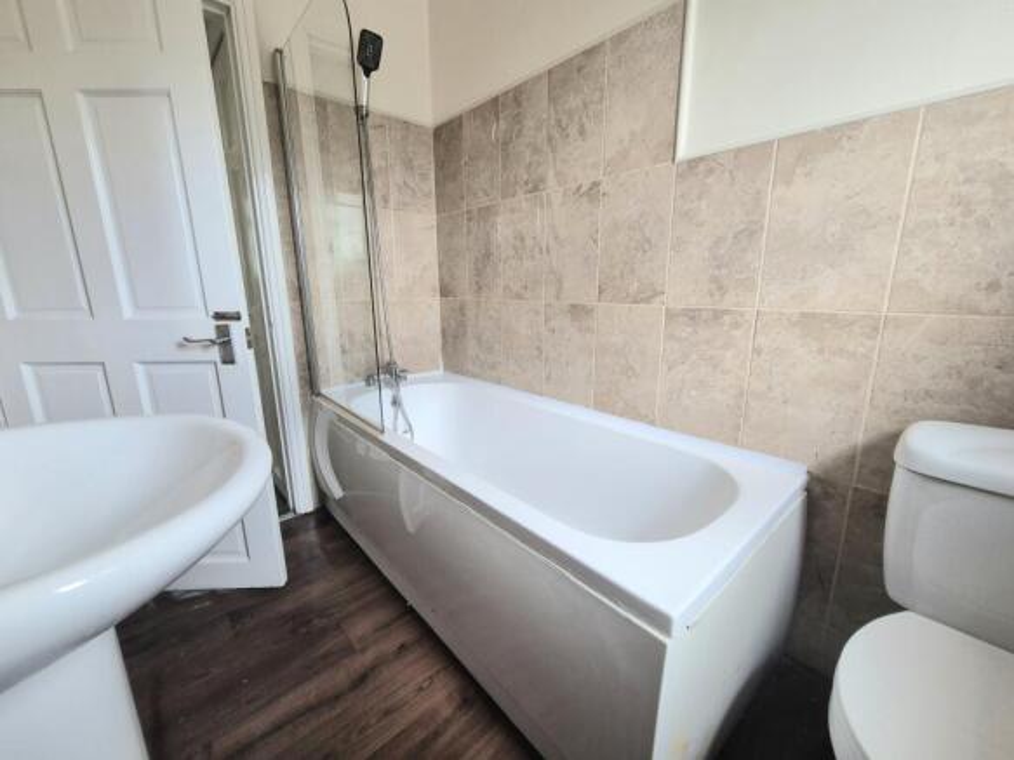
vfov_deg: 89.9
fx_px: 381
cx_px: 507
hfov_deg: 106.2
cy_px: 380
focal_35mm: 13
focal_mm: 2.2
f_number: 2.2
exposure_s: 1/50
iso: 125
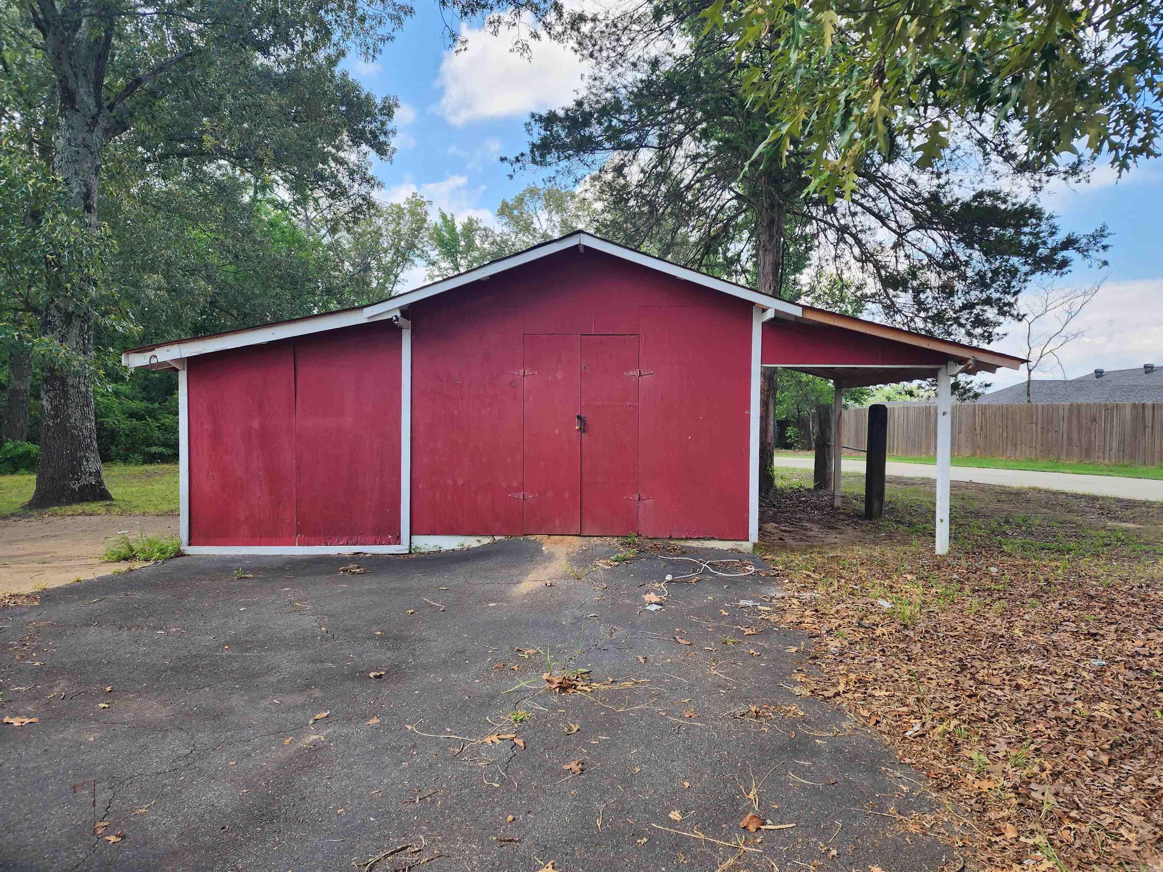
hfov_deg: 73.9
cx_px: 582
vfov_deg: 58.9
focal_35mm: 23
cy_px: 436
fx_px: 773
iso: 12
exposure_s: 1/288
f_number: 1.8
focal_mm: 6.4
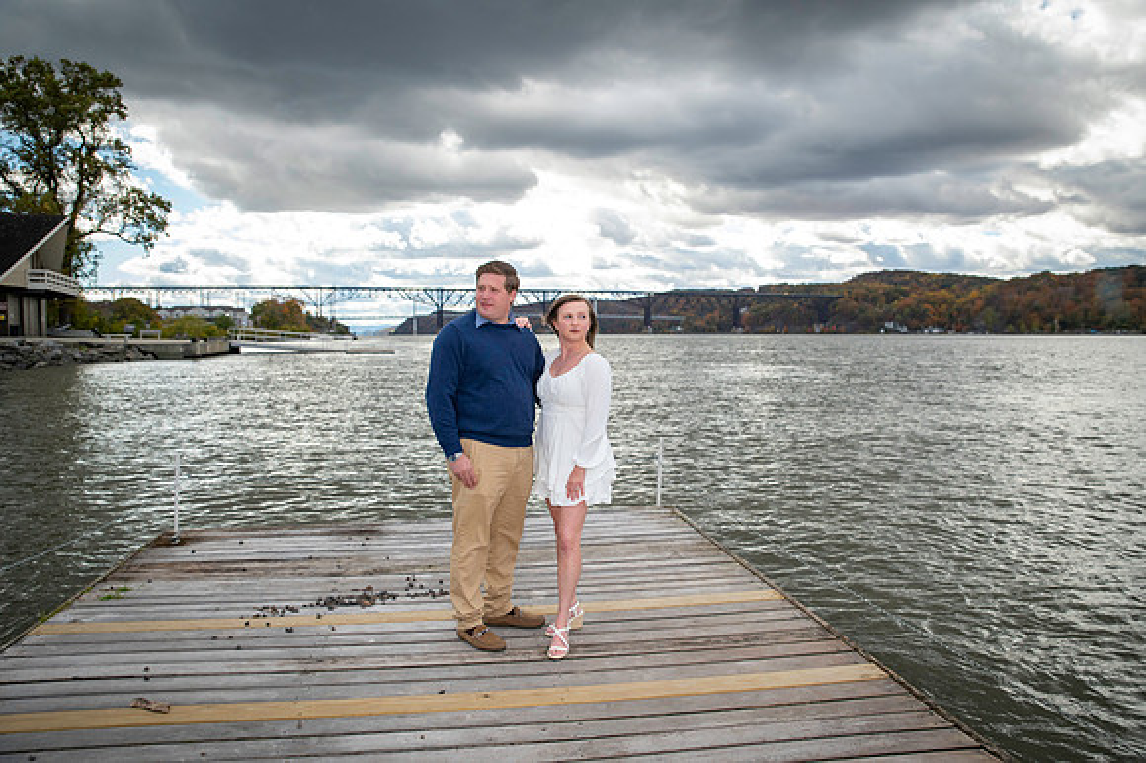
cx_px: 573
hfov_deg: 68.3
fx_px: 845
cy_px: 382
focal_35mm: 27
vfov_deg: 48.6
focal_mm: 26
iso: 1250
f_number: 3.5
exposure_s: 1/5000
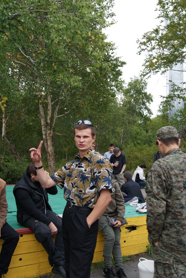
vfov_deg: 57.2
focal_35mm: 33
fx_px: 255
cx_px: 93
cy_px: 139
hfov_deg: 40.1
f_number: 8
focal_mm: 22
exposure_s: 1/80
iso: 100
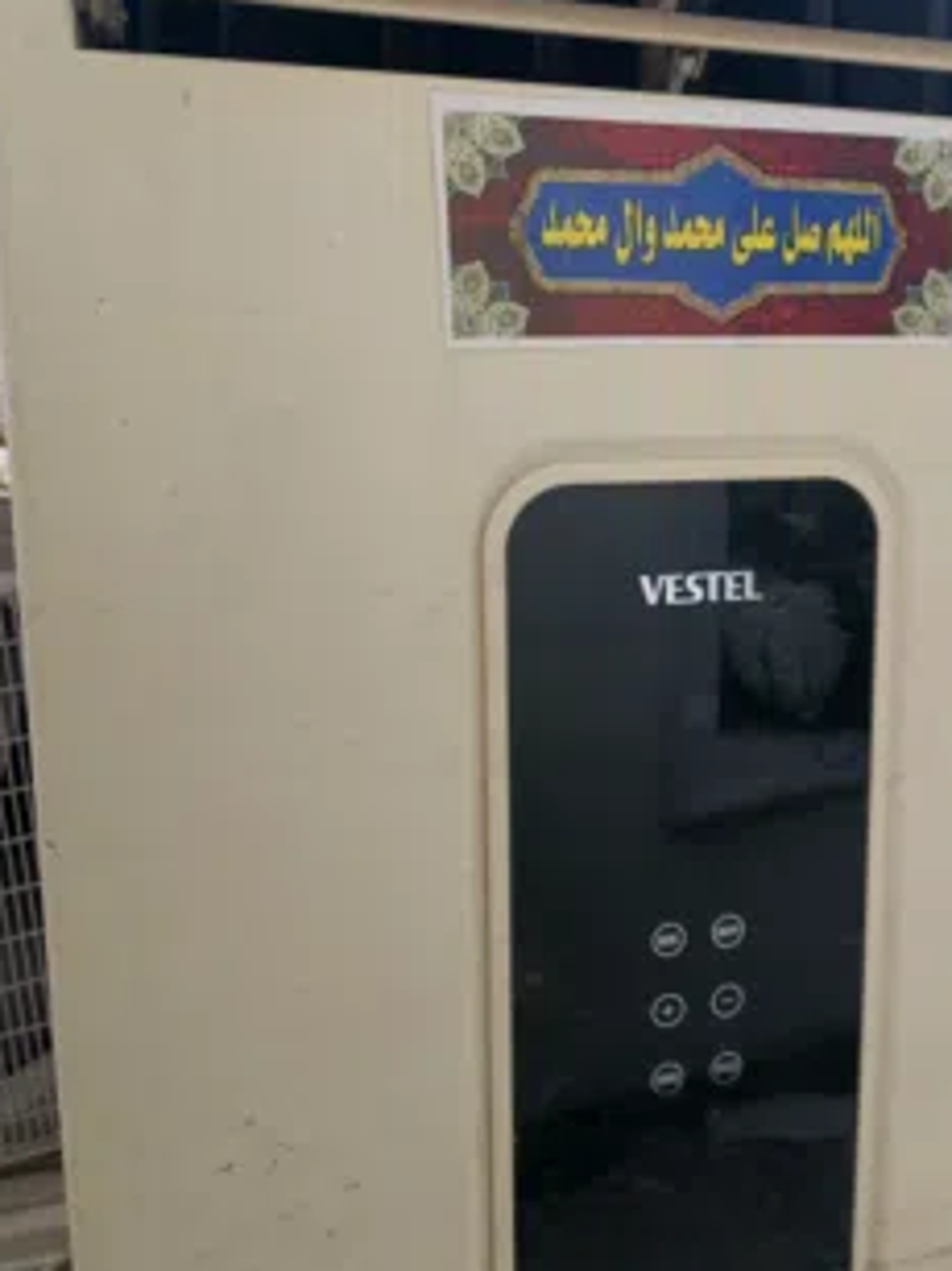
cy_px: 580
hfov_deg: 46.3
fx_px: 1101
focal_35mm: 30
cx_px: 600
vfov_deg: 59.9
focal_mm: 5.56
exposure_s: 1/100
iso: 142
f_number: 1.8
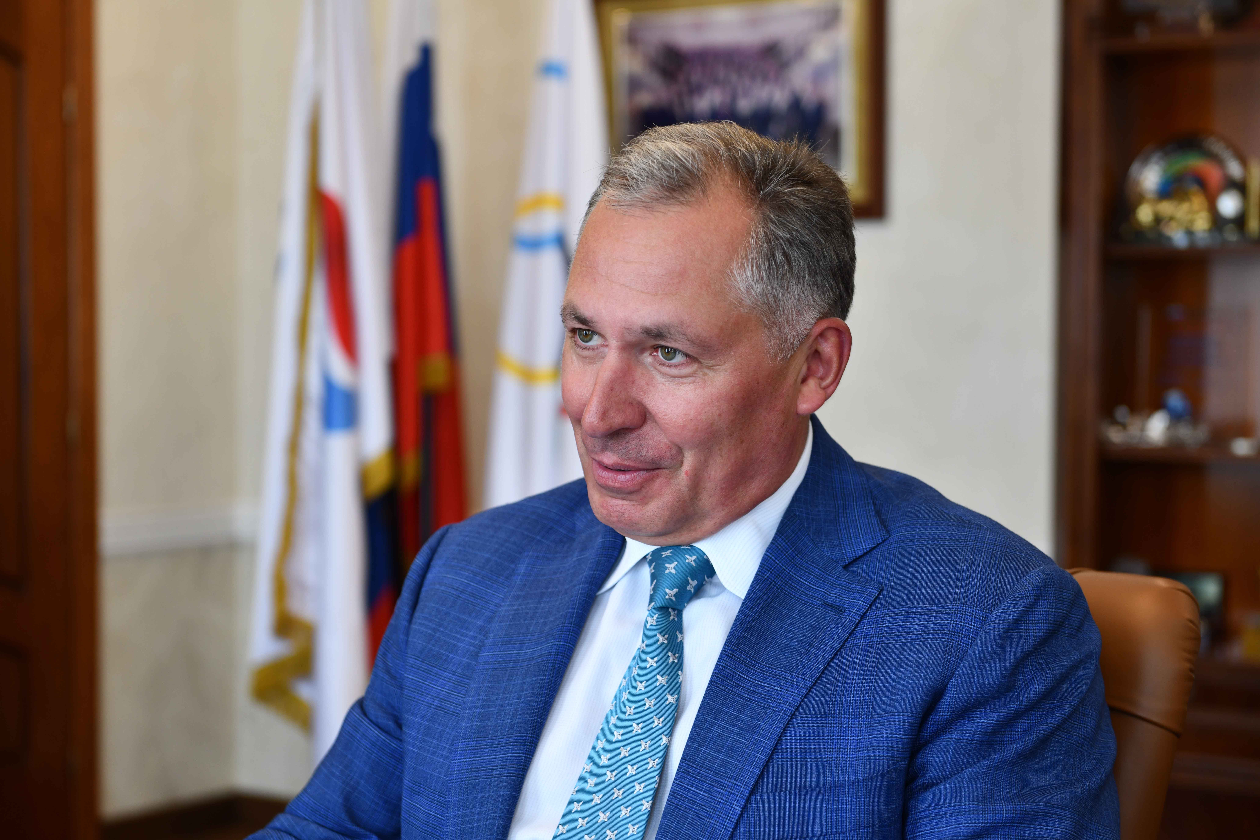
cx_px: 630
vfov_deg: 19.5
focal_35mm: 70
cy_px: 420
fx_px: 2450
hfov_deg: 28.8
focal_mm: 70
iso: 560
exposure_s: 1/200
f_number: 4.5
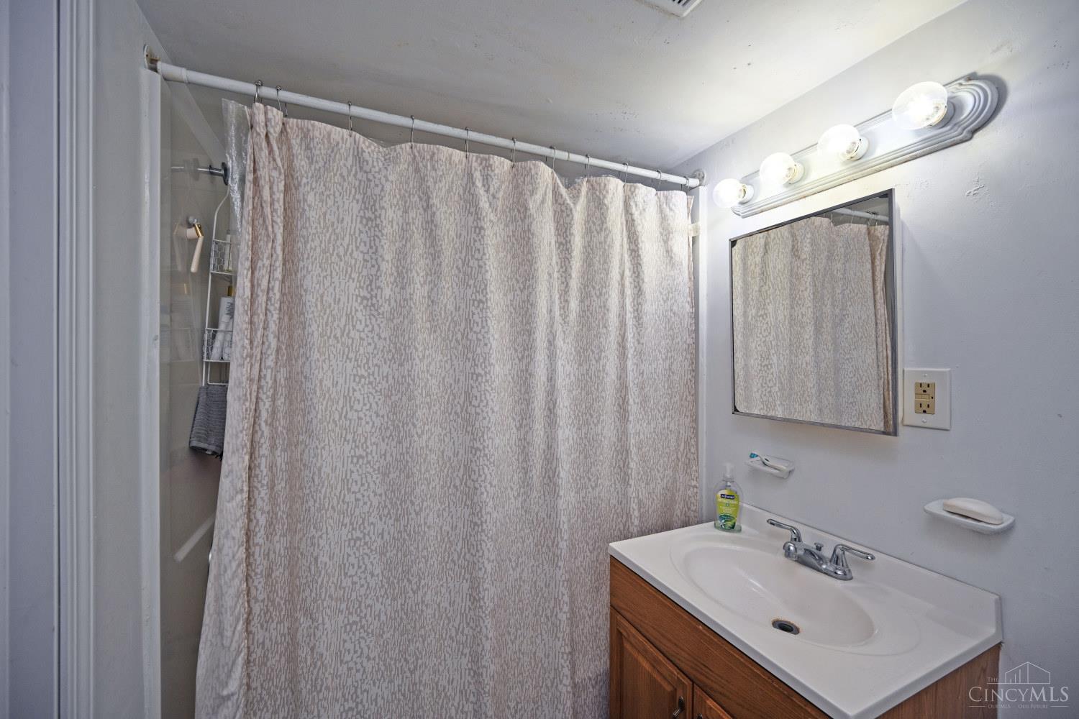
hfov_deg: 104.3
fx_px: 420
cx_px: 540
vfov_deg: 81.2
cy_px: 360
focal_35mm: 14
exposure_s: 1/100
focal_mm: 14
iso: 200
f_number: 5
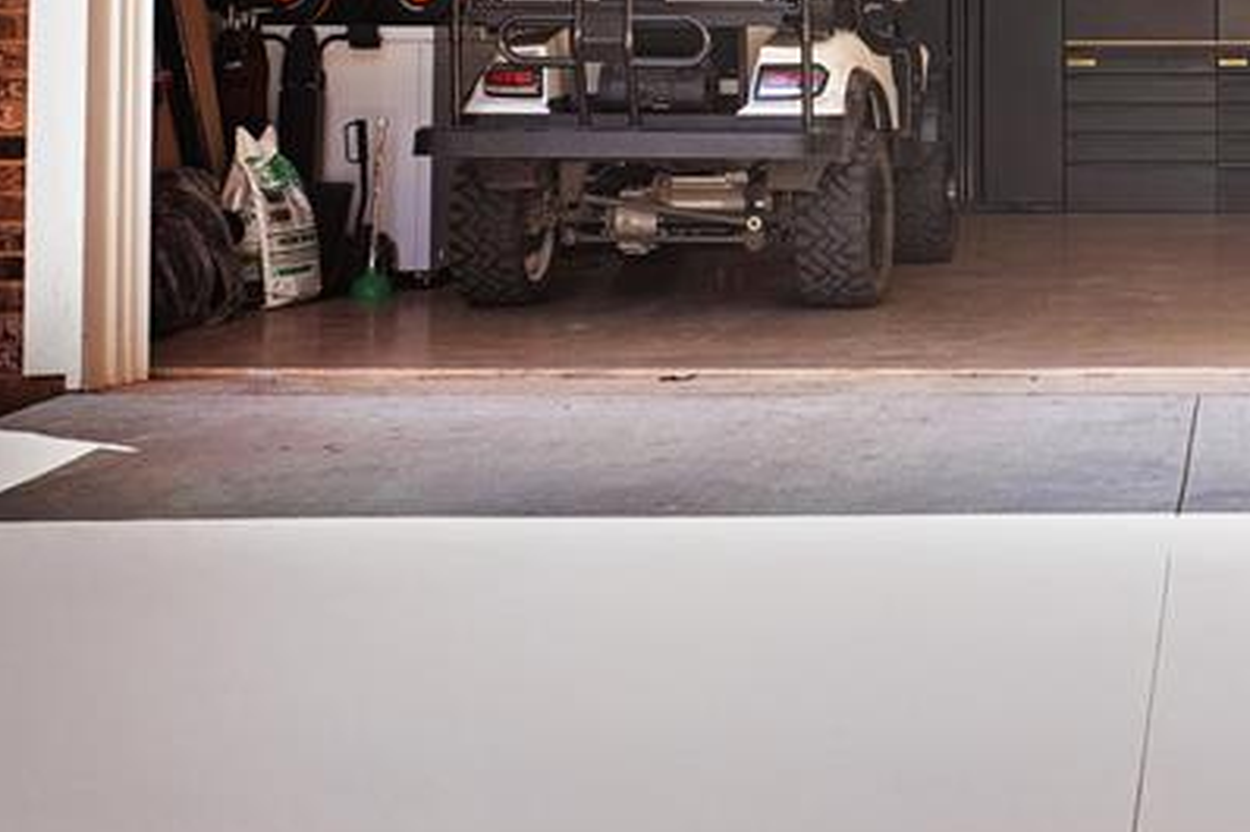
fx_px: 3124
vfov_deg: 14.7
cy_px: -170
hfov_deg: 21.7
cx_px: 1278
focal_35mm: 90
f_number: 4.5
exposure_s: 1/160
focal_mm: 35
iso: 320
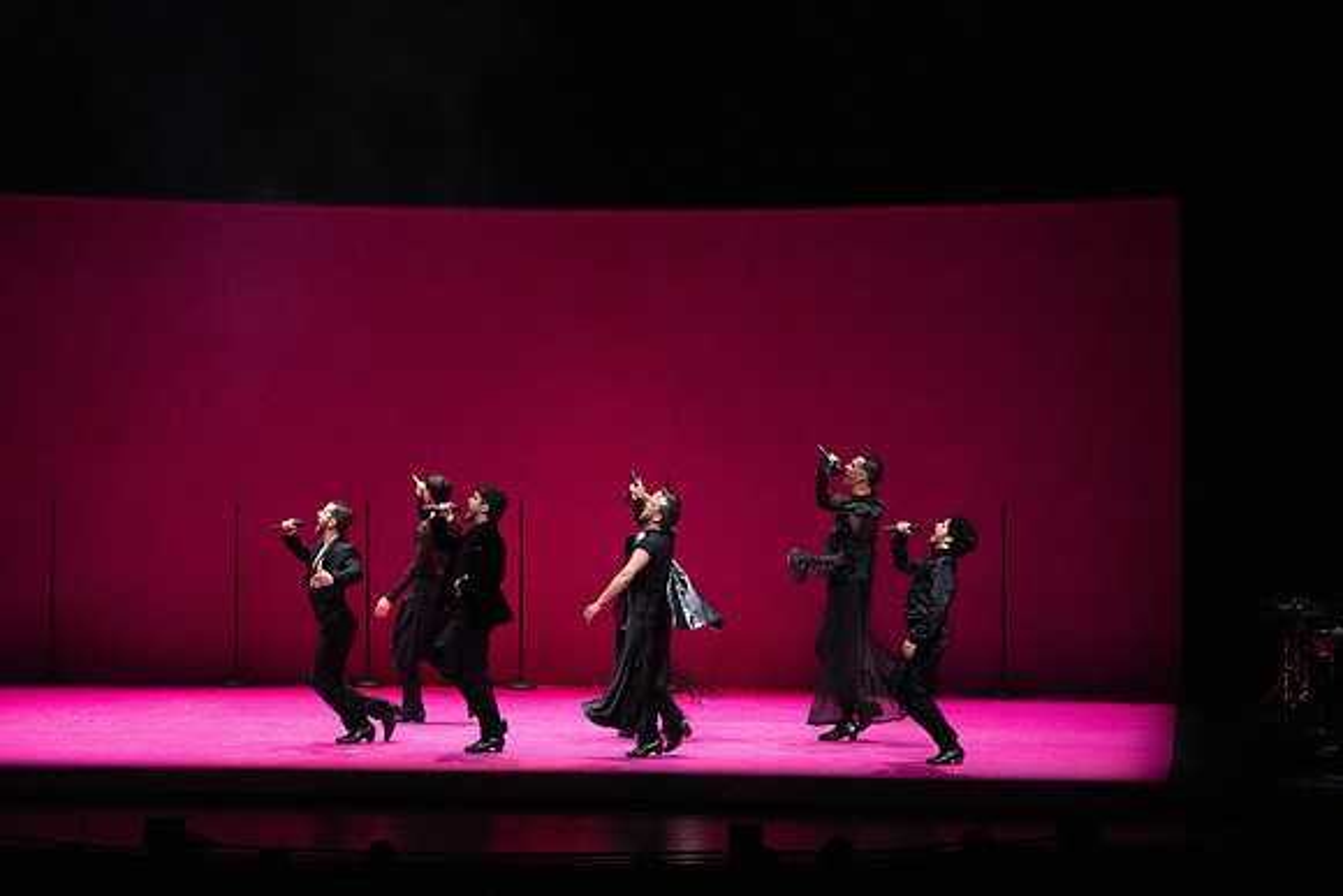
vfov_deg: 9.9
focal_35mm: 139
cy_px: 448
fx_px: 5186
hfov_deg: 14.8
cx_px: 672
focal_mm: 139
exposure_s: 1/400
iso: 25600
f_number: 9
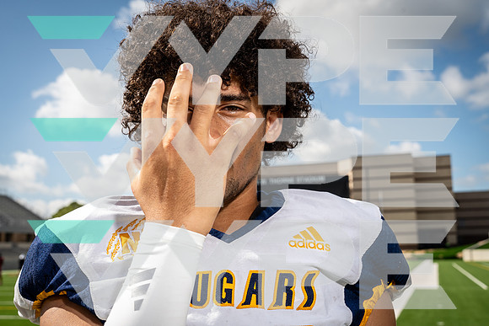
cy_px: 163
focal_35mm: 46
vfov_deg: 29.3
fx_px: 625
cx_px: 244
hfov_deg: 42.7
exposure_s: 1/250
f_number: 8
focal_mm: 46
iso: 125
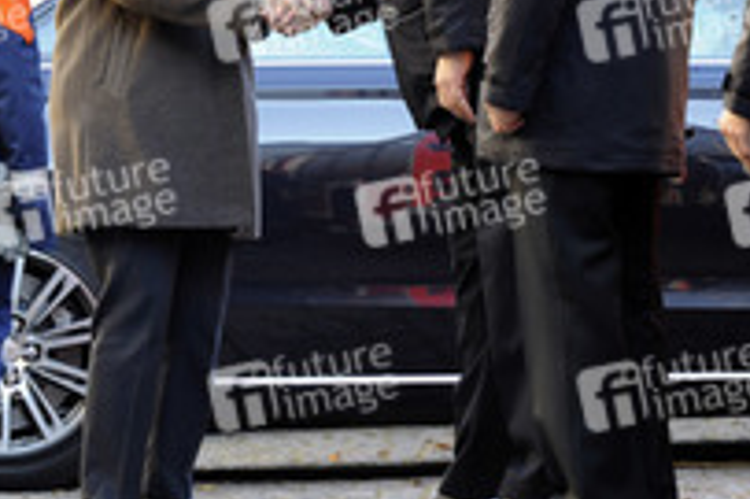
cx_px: 351
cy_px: 111
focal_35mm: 411
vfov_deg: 3.3
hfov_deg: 5.0
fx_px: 8555
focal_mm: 185
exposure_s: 1/100
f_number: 5.6
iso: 640
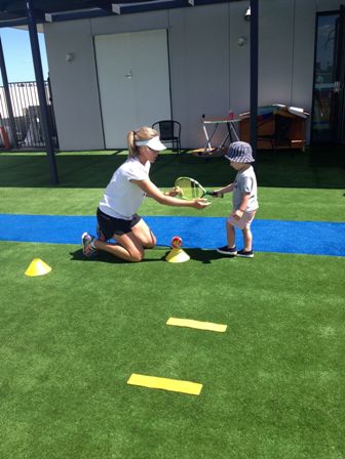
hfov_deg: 40.7
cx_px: 172
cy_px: 230
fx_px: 465
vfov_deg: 52.6
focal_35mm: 35
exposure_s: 1/1104
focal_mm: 4.28
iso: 64
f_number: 2.4
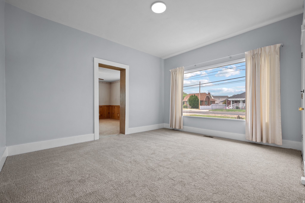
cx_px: 152
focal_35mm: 16
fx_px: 131
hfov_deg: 98.5
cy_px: 102
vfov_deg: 75.5
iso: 500
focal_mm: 15.5
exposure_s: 1/15
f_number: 8
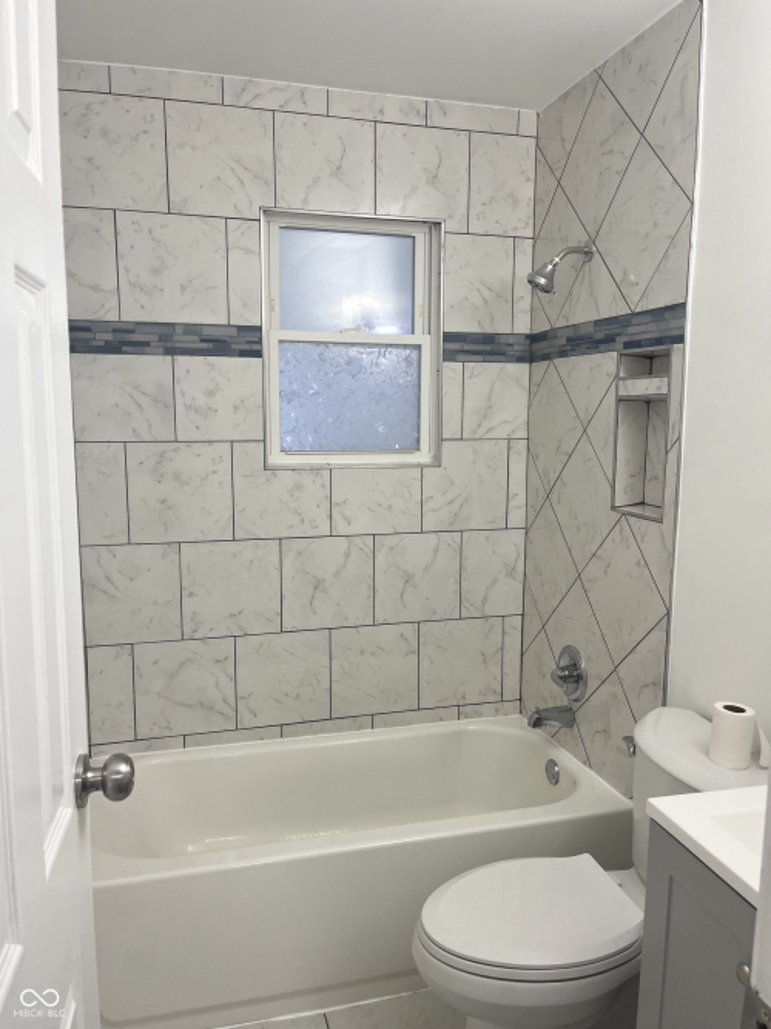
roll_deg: -1.5
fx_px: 772
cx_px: 386
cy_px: 514
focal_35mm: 26
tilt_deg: -10.2
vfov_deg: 67.3
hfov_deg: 53.0
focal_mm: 5.1
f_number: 1.6
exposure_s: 1/120
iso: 80
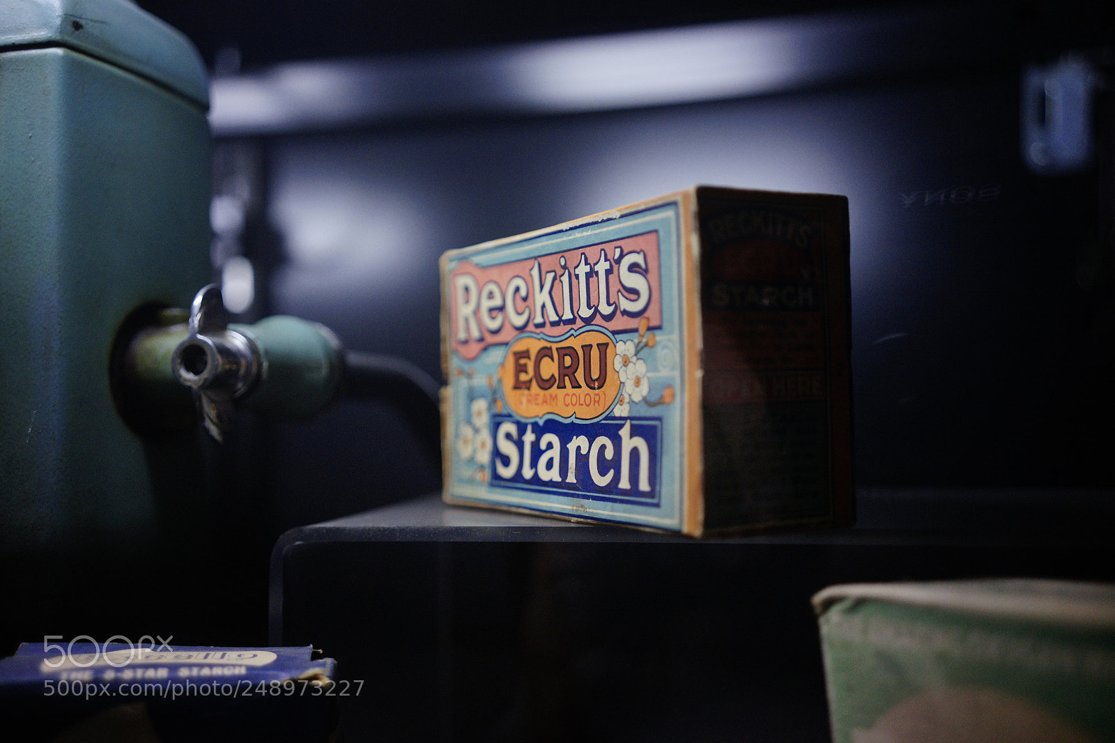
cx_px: 558
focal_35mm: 35
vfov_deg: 37.8
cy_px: 372
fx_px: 1084
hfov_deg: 54.4
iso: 1250
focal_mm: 35
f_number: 2.8
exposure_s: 1/320
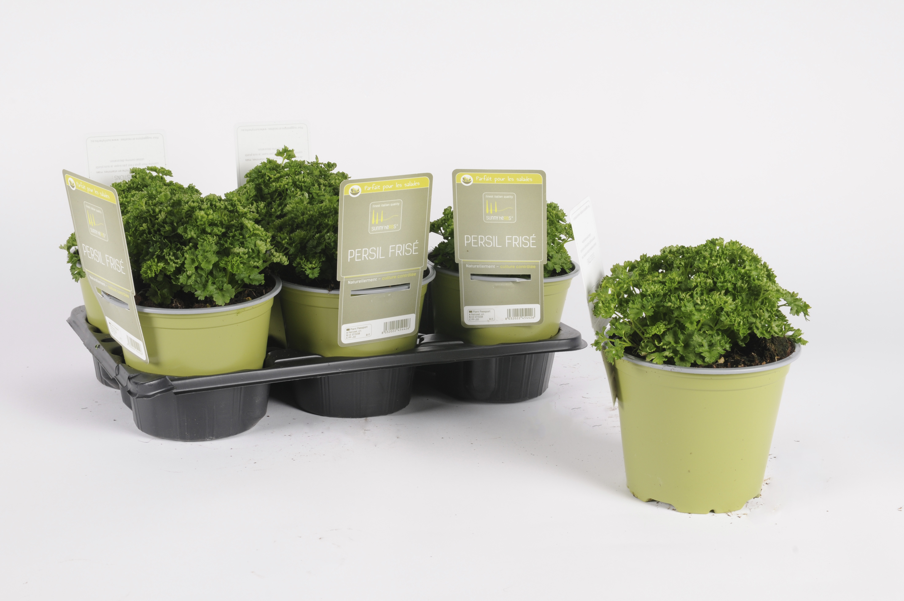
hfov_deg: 35.1
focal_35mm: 57
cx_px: 452
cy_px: 300
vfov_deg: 23.7
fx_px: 1430
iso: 200
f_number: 16
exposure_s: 1/200
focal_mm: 38
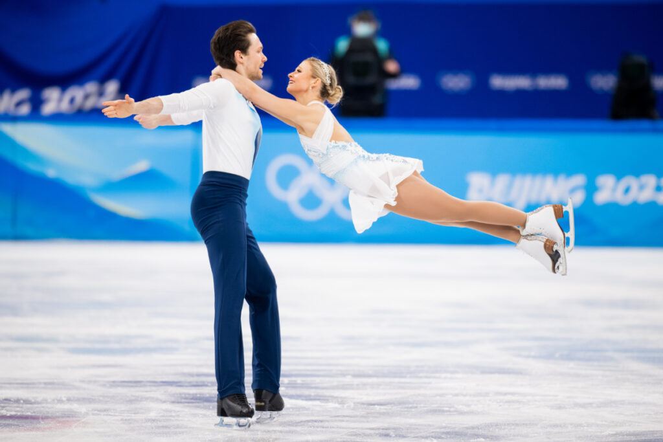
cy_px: 195
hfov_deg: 6.2
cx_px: 349
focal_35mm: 335
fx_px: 6168
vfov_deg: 4.1
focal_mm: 280
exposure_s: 1/1250
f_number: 3.2
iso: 1250
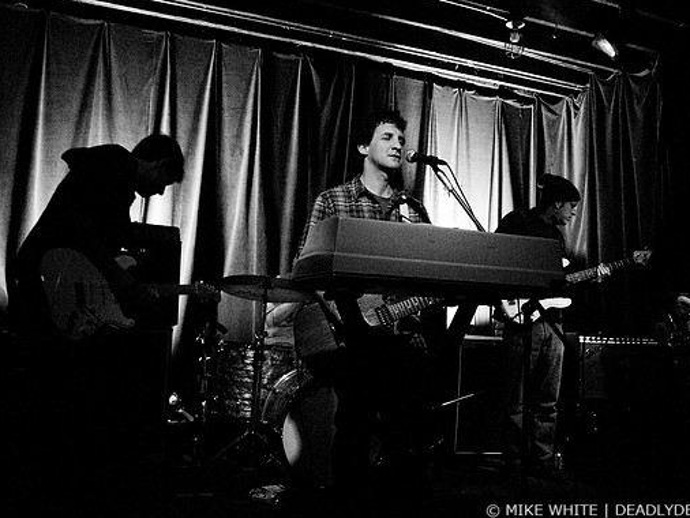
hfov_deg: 55.1
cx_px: 393
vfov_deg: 43.0
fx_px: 658
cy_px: 260
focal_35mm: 33
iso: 2500
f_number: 2.8
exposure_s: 1/50
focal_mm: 20
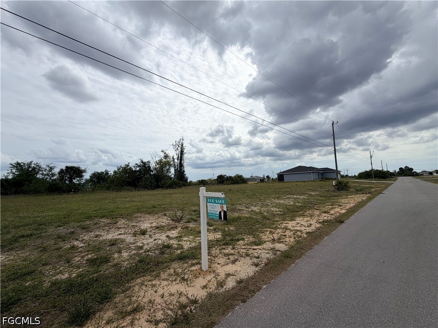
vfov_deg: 85.7
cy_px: 164
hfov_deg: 102.1
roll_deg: +3.2
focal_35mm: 14
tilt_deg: +6.2
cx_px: 219
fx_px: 177
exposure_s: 1/2024
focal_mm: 2.22
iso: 20
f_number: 2.2
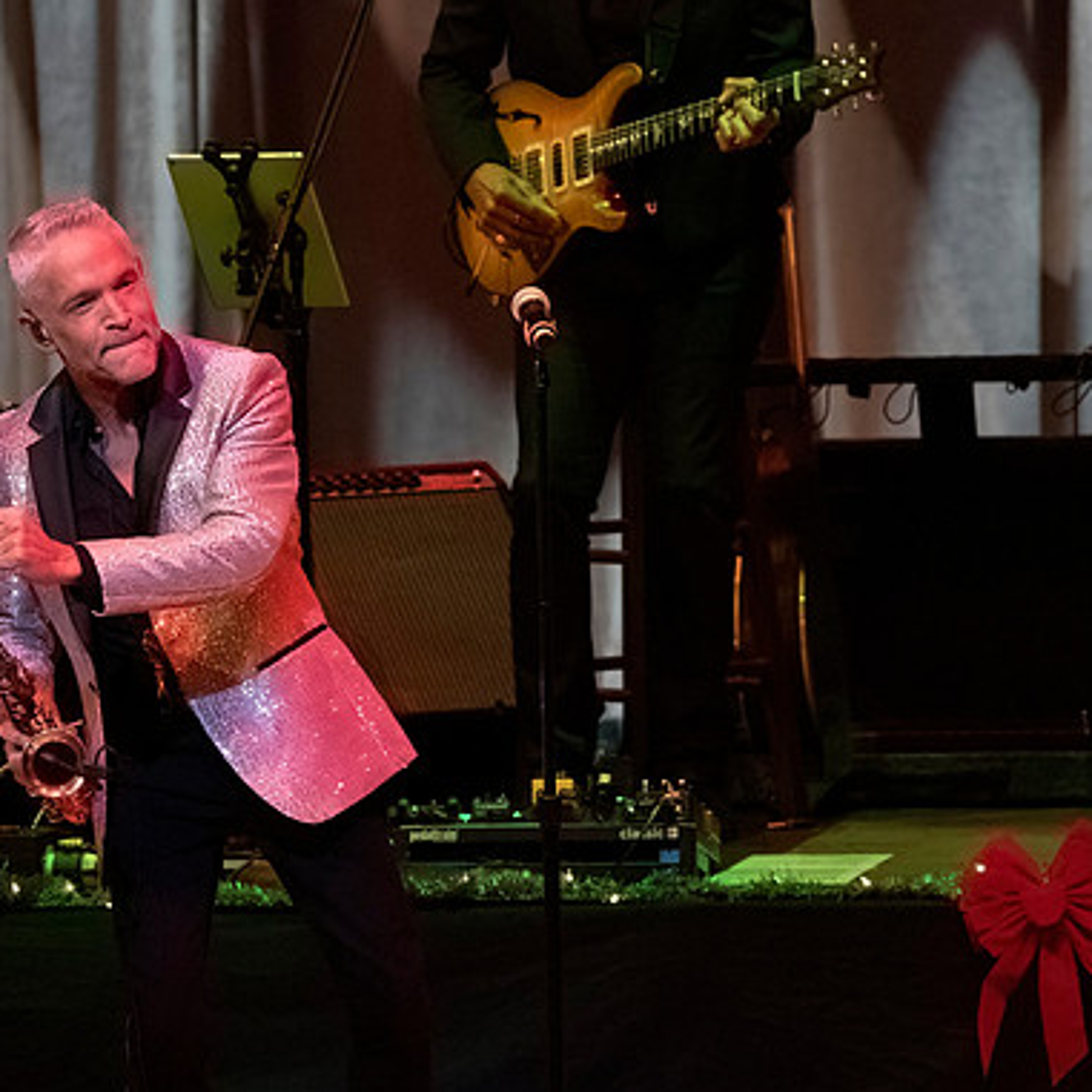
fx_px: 23341
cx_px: 363
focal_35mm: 654
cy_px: 837
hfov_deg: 2.7
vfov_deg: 2.7
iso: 5000
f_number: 7.1
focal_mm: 309
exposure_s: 1/320
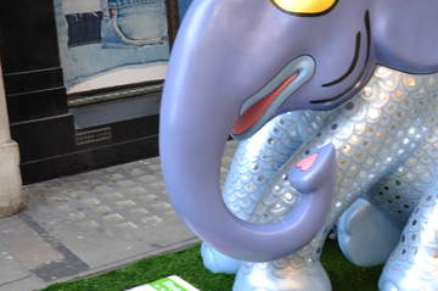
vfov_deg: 21.1
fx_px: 778
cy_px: 110
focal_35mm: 64
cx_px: 350
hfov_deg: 30.7
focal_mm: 24
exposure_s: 1/6
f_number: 3.8
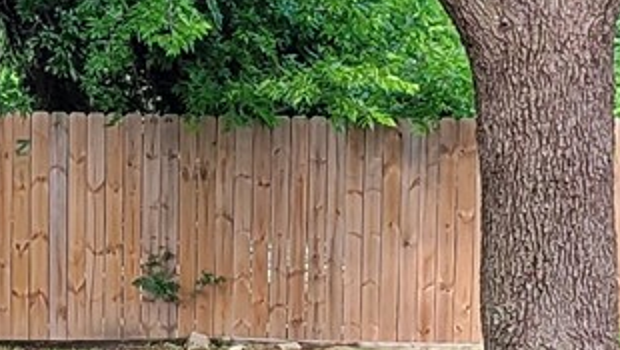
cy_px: 494
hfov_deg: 11.5
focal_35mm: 187
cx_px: 268
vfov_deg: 6.4
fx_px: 3077
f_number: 1.8
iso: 64
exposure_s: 1/120
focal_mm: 5.4
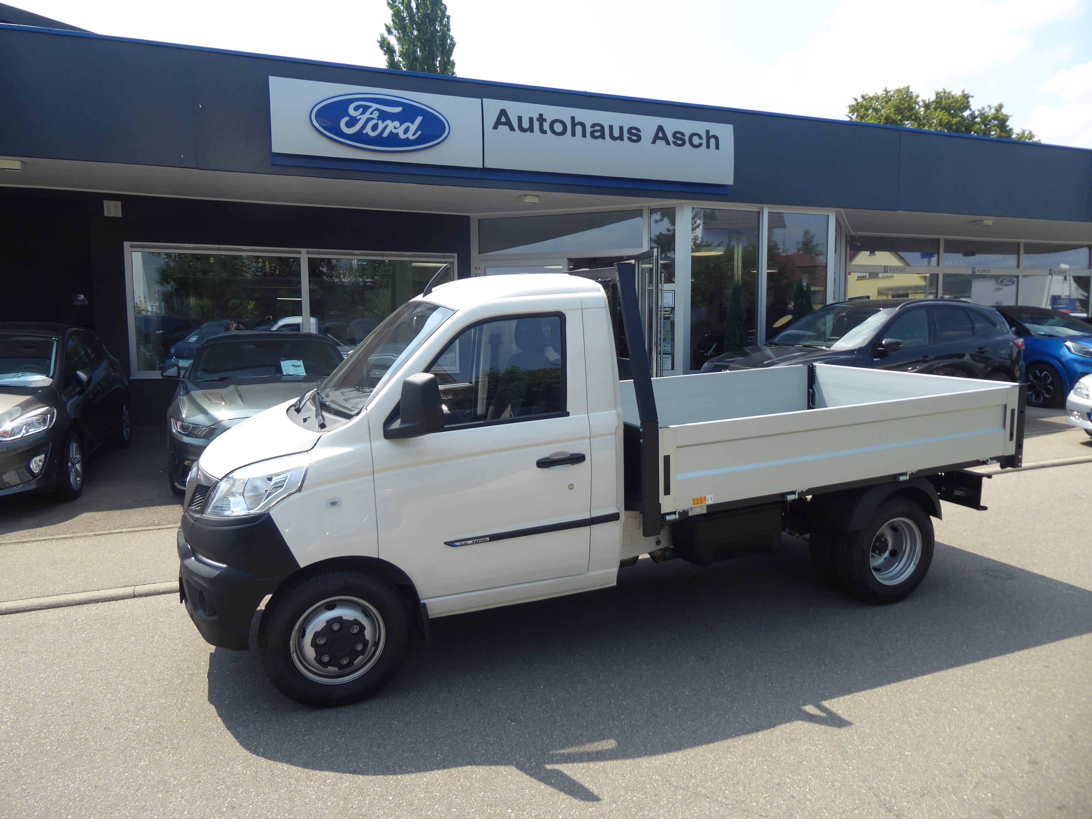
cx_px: 546
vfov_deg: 56.8
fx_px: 757
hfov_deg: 71.6
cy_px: 410
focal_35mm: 24
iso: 80
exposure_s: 1/500
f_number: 3.3
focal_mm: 4.3
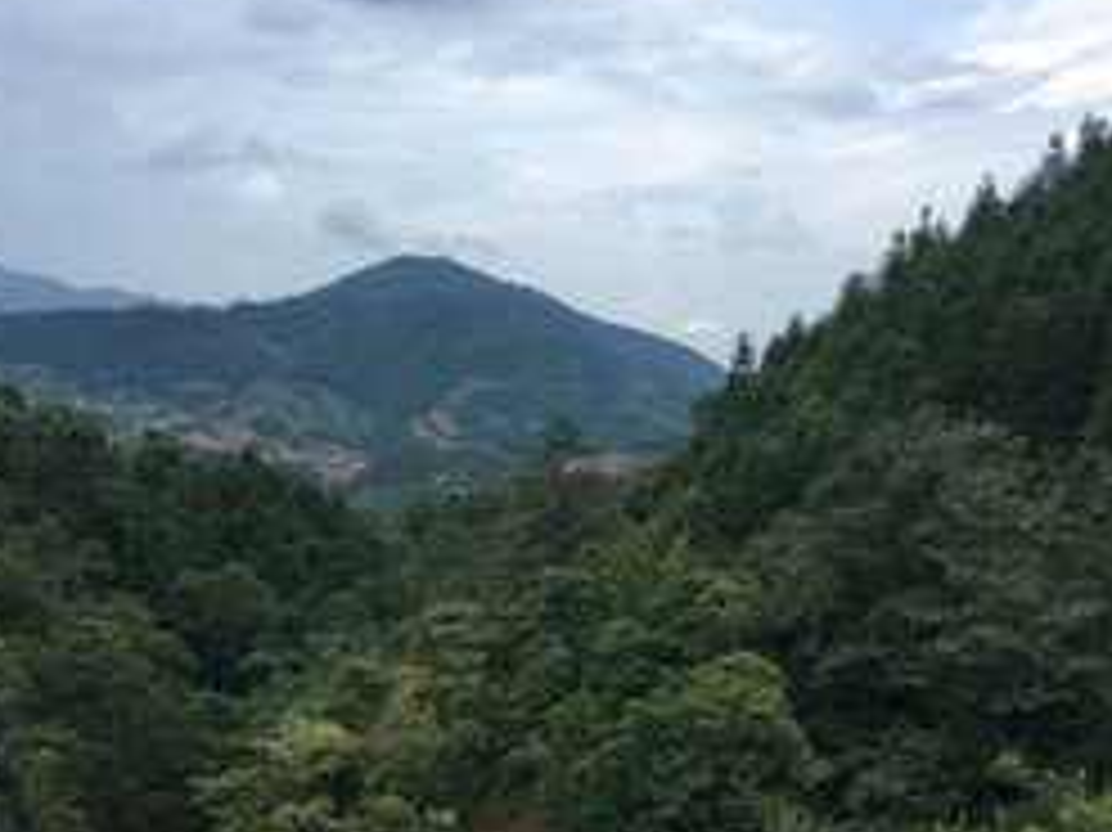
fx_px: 1509
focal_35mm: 47
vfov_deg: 30.7
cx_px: 437
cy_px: 535
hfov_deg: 40.2
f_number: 2.2
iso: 25
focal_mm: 4.15
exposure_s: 1/874
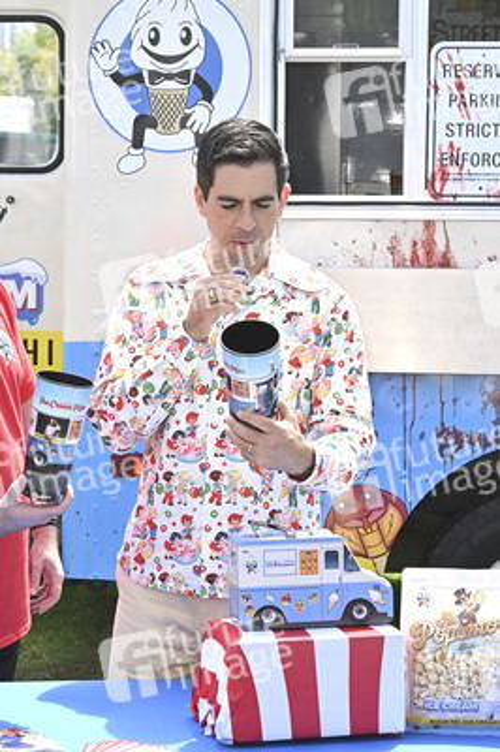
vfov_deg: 24.2
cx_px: 250
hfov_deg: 16.2
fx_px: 1753
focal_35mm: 84
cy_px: 376
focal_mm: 84
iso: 640
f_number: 10
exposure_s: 1/320
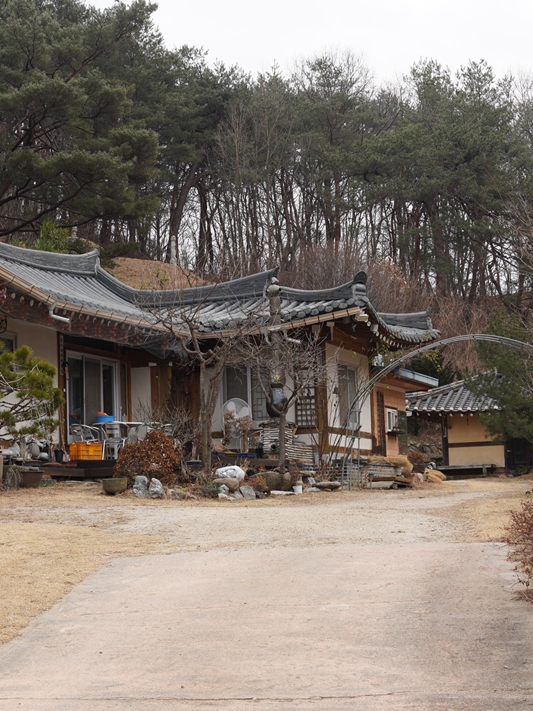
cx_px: 139
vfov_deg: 33.8
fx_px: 1170
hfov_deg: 25.4
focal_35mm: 57
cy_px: 337
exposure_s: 1/100
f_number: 9
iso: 200
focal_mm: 34
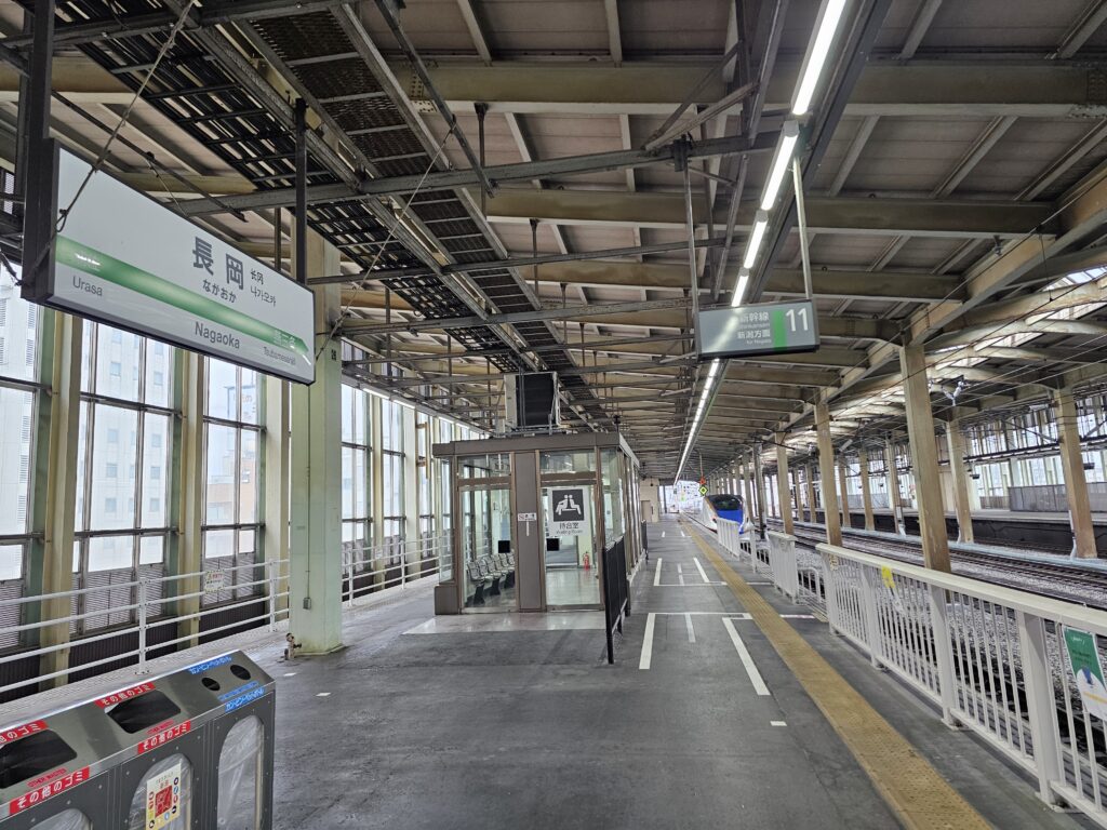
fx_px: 736
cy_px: 415
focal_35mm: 23
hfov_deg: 73.9
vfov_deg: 58.9
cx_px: 554
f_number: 1.7
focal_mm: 6.3
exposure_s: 1/180
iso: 200
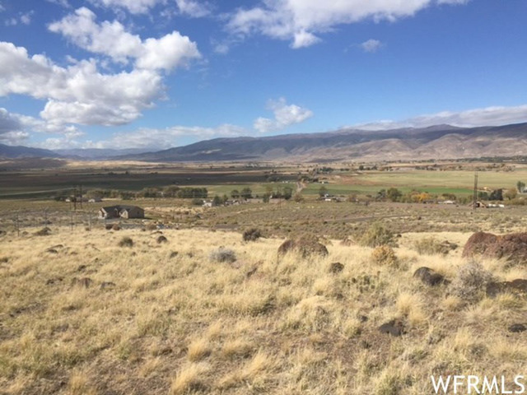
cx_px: 264
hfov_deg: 61.7
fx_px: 442
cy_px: 198
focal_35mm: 29
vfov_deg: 48.2
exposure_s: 1/3300
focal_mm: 4.15
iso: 32
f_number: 2.2
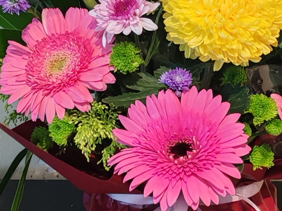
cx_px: 185
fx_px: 1263
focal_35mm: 155
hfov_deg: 12.7
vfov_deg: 9.5
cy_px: -21
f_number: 1.95
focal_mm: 5.52
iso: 400
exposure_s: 1/33
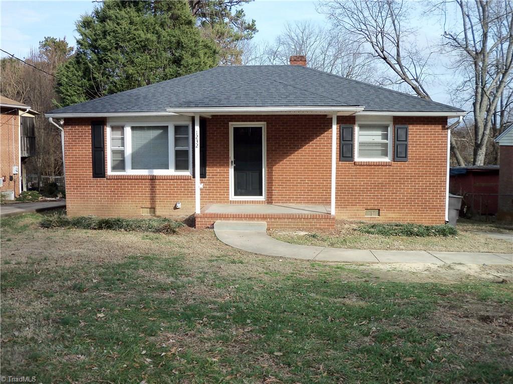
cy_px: 192
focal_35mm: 34
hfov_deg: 54.0
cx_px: 256
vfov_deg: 41.8
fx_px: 504
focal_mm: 5.7
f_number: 2.9
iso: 80
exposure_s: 1/500
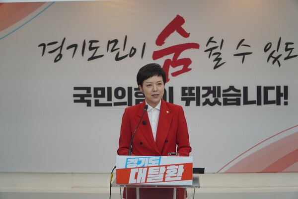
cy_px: 100
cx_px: 149
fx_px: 708
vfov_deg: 16.0
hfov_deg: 23.8
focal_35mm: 86
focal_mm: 57
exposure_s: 1/160
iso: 160
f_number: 4
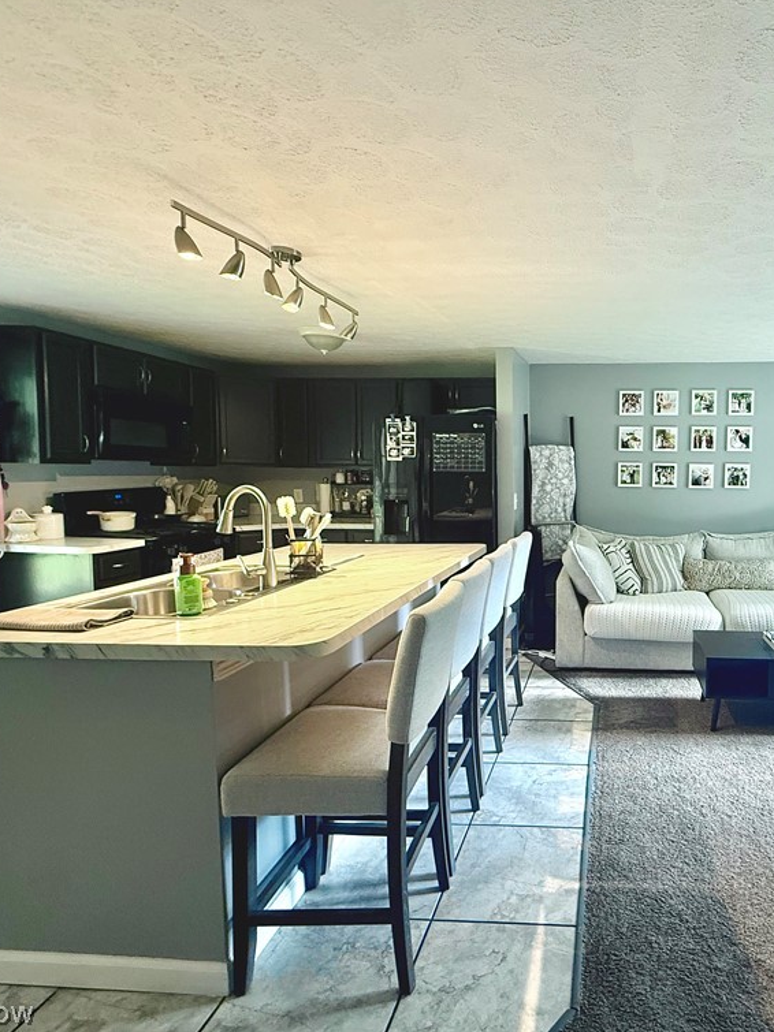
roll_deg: -1.0
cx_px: 592
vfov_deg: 84.7
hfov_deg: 64.1
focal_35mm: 19
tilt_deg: -4.5
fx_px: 567
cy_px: 510
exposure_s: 1/60
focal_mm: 2.22
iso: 250
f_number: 2.2
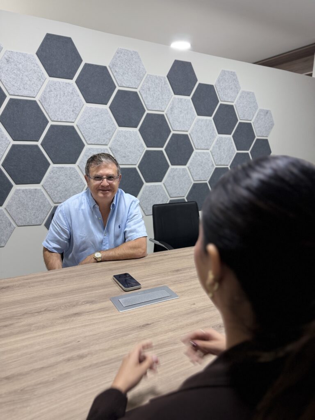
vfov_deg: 71.6
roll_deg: -1.3
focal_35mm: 24
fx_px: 291
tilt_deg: -11.0
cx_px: 158
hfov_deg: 56.8
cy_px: 210
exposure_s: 1/60
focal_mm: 6.76
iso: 160
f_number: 1.78
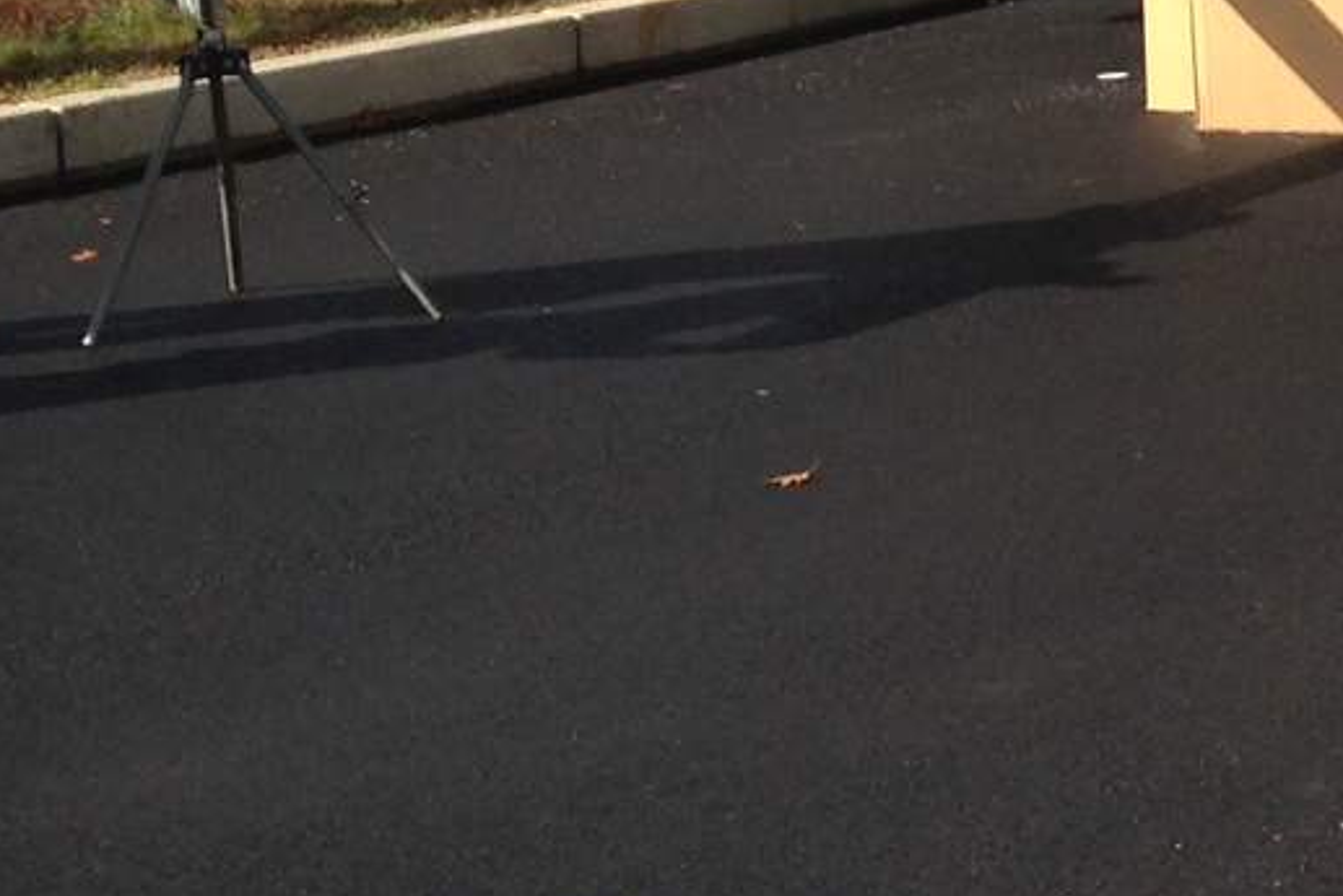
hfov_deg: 14.8
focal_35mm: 136
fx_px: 5075
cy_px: 138
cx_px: 1429
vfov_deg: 10.1
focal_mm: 4.12
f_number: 2.4
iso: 50
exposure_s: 1/1043
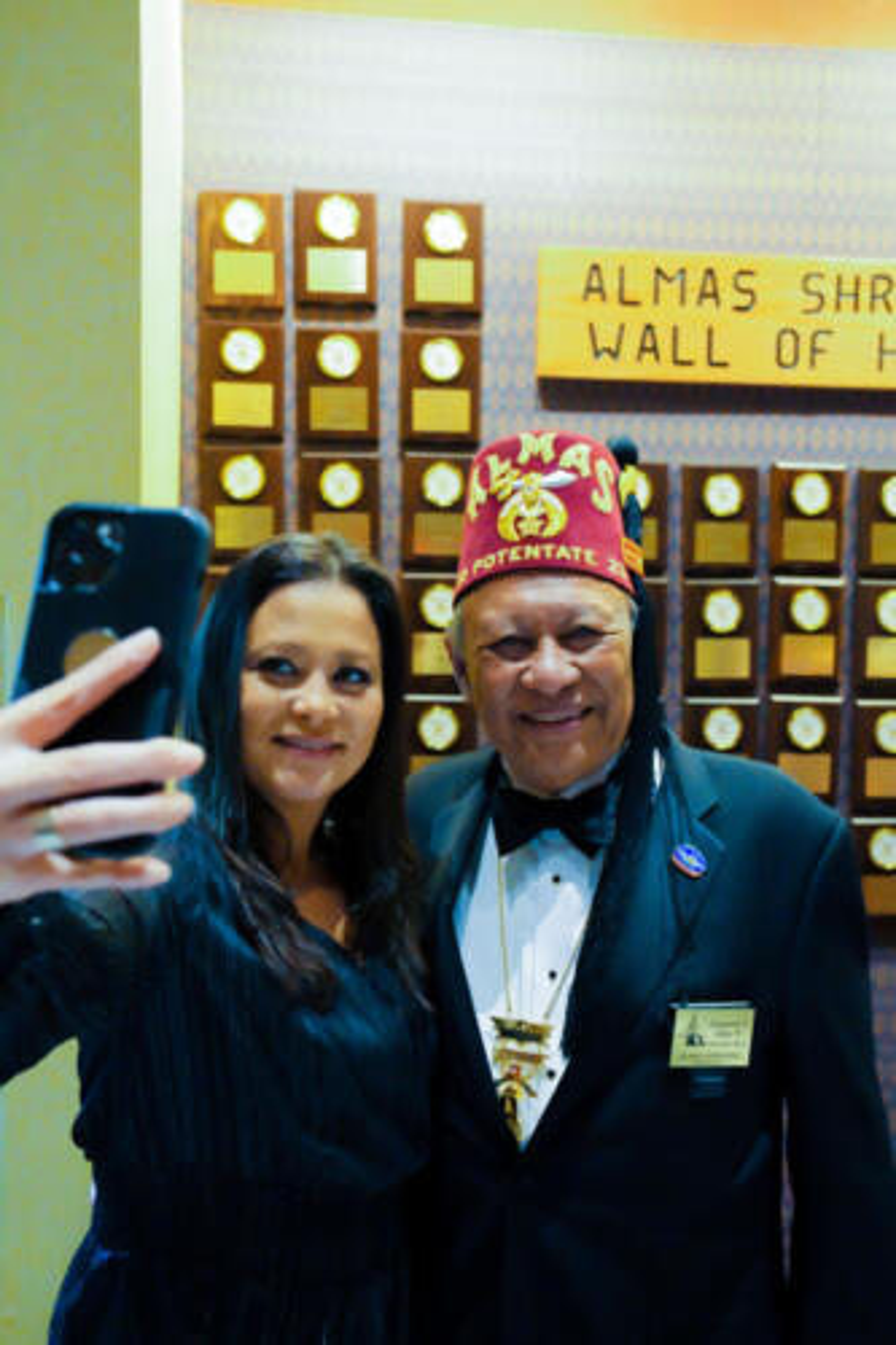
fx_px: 1345
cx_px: 448
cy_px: 672
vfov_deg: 53.1
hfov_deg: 36.8
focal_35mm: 36
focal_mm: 36
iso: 12800
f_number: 4
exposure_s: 1/160
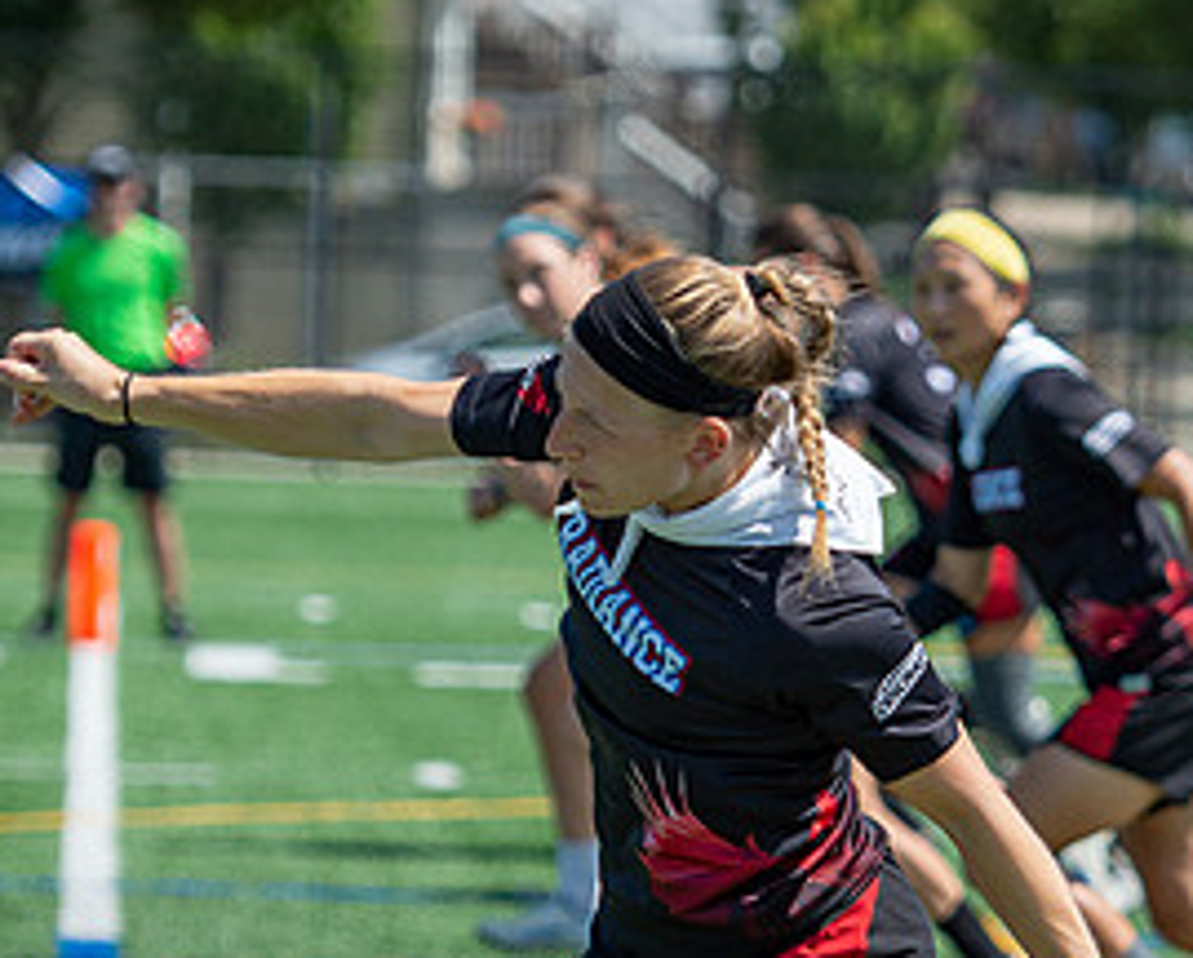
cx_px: 801
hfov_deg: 6.4
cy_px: 795
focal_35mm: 304
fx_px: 10749
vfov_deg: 5.1
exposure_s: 1/3200
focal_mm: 116
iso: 200
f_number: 2.8
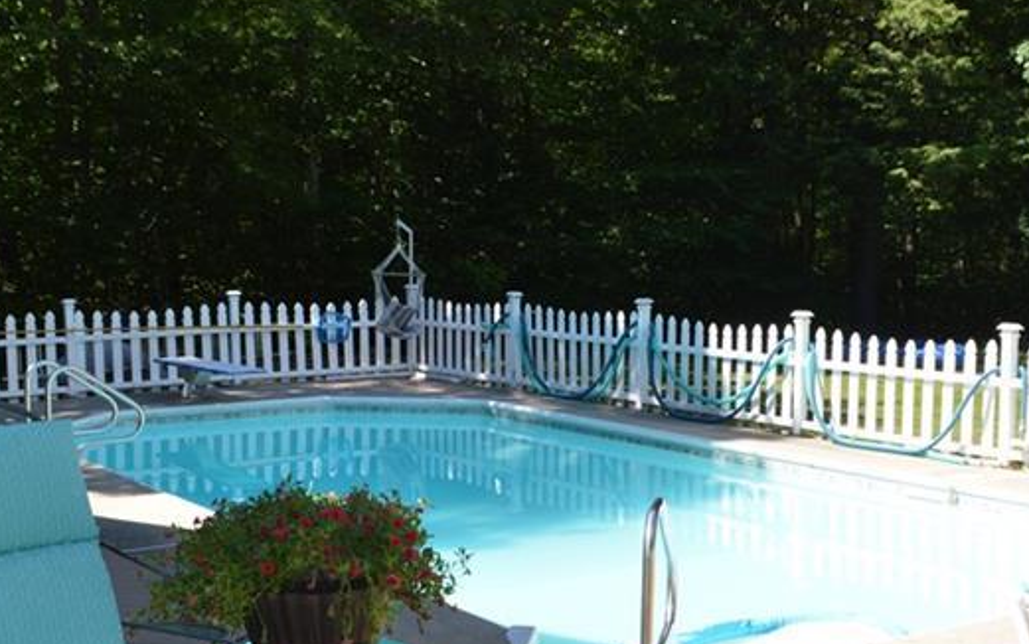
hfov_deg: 37.5
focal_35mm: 54
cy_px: 300
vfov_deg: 24.0
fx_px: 1515
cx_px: 545
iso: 100
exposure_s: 1/200
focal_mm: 18
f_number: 7.1
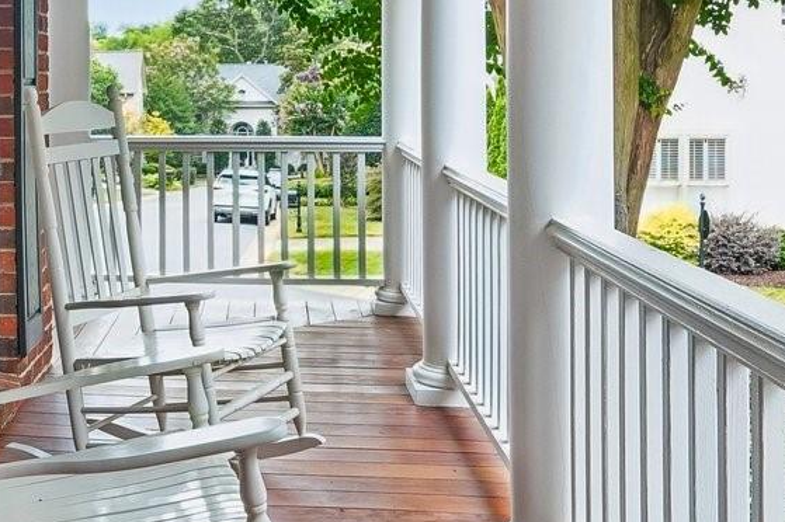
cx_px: 166
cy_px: 81
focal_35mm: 55
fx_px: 1199
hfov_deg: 35.2
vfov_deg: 24.1
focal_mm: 10
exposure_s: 1/15
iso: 400
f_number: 8
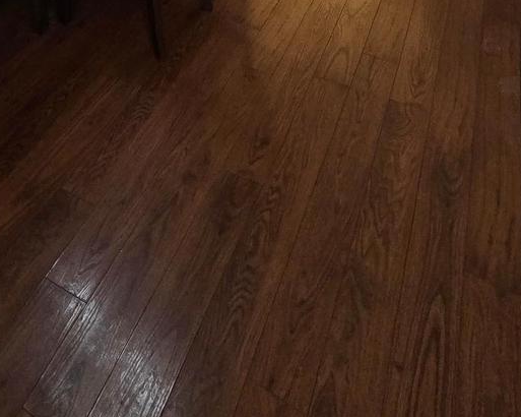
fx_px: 586
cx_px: 122
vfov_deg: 21.9
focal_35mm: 38
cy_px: -346
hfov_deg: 46.0
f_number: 2.2
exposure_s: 1/60
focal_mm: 2.2
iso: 250
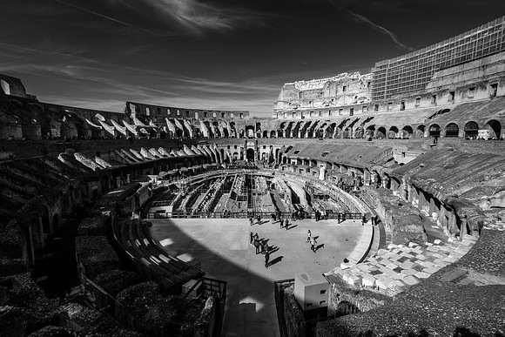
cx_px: 250
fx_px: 214
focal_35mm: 15
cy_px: 166
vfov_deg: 76.4
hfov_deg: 99.4
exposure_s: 1/110
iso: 160
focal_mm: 10
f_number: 8
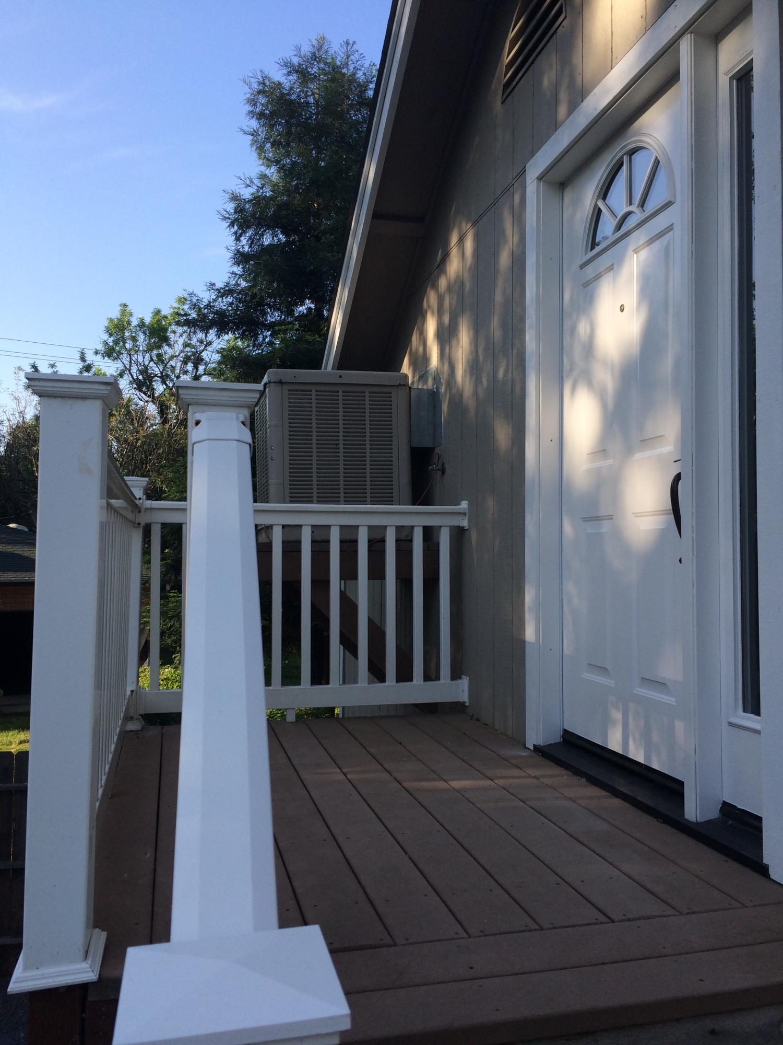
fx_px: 875
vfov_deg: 61.7
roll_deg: +0.9
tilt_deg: +0.9
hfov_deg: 48.2
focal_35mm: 29
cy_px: 522
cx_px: 392
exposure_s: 1/733
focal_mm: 4.15
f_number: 2.2
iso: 32
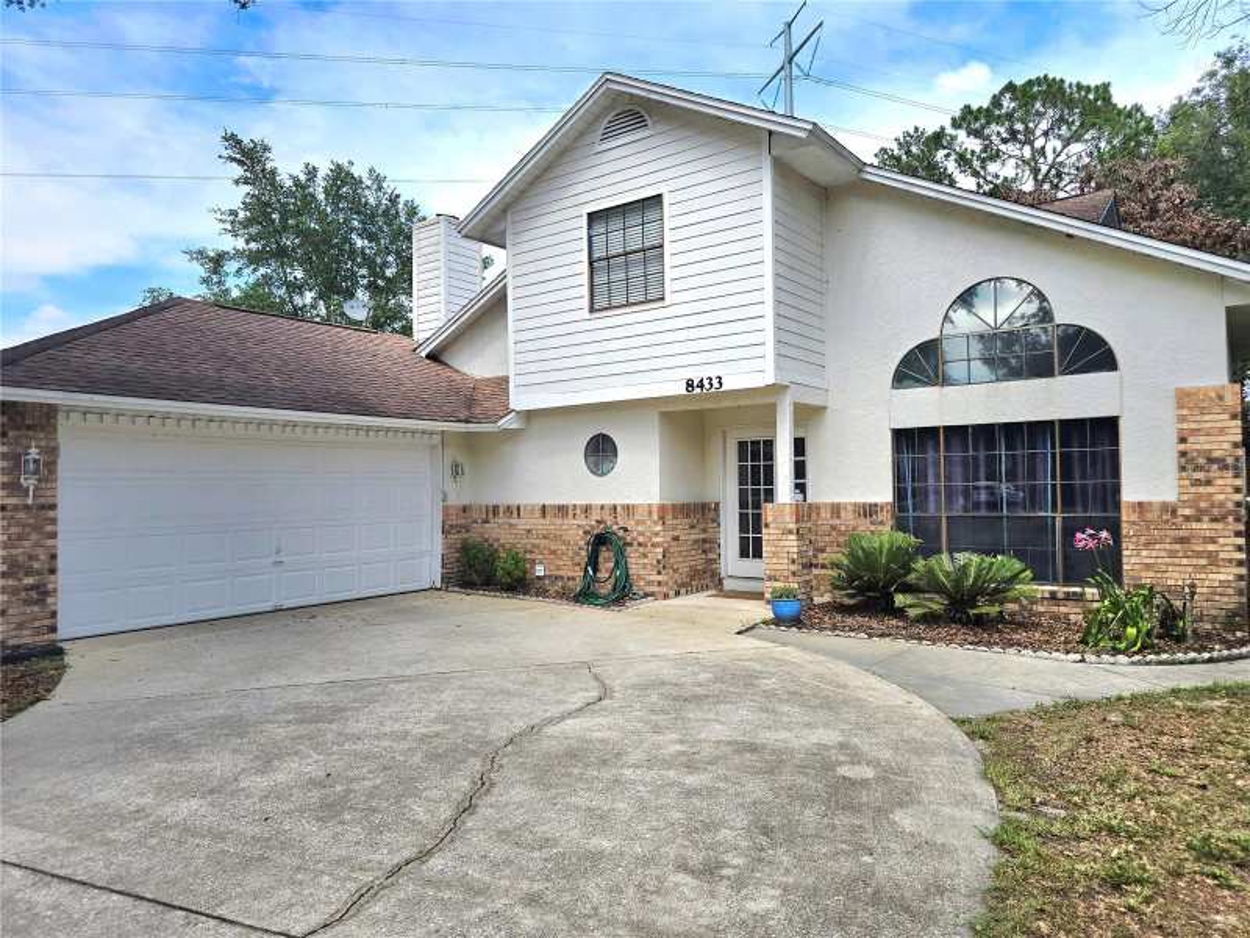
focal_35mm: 23
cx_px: 625
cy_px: 469
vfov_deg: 58.9
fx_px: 831
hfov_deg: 73.9
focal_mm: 6.3
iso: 12
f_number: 1.7
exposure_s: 1/625
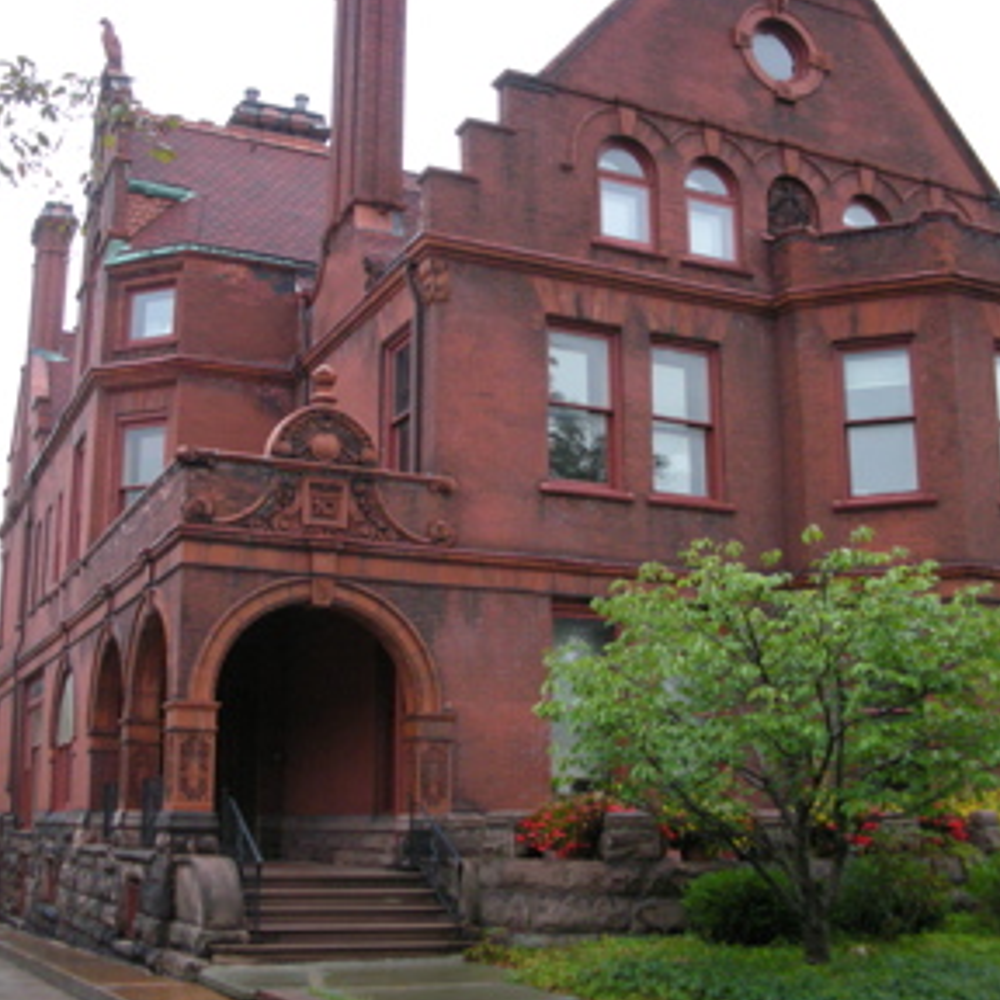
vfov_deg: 39.2
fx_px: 1405
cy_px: 493
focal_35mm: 43
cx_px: 434
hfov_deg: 39.1
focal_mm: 5.8
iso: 200
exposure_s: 1/238
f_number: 2.8
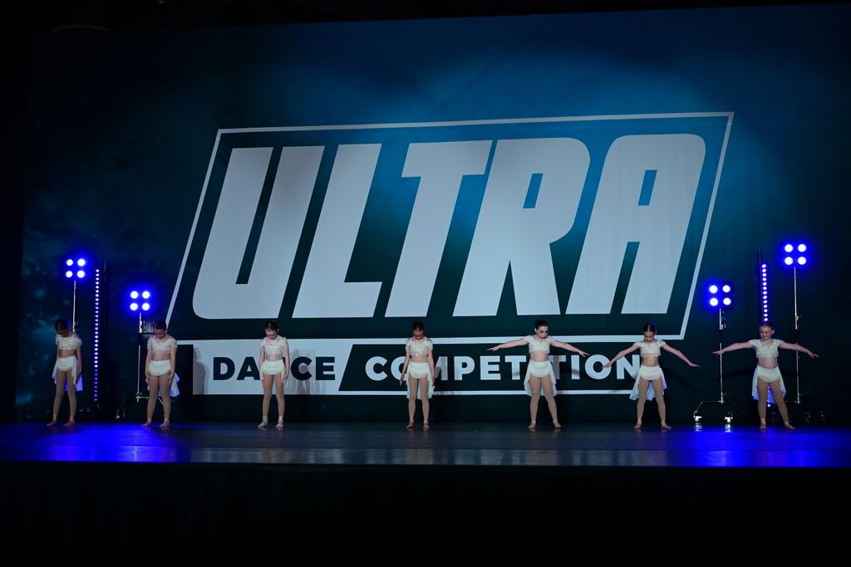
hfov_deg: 46.4
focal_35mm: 42
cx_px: 426
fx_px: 993
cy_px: 284
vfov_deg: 31.9
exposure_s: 1/1000
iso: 2500
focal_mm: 42
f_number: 3.5
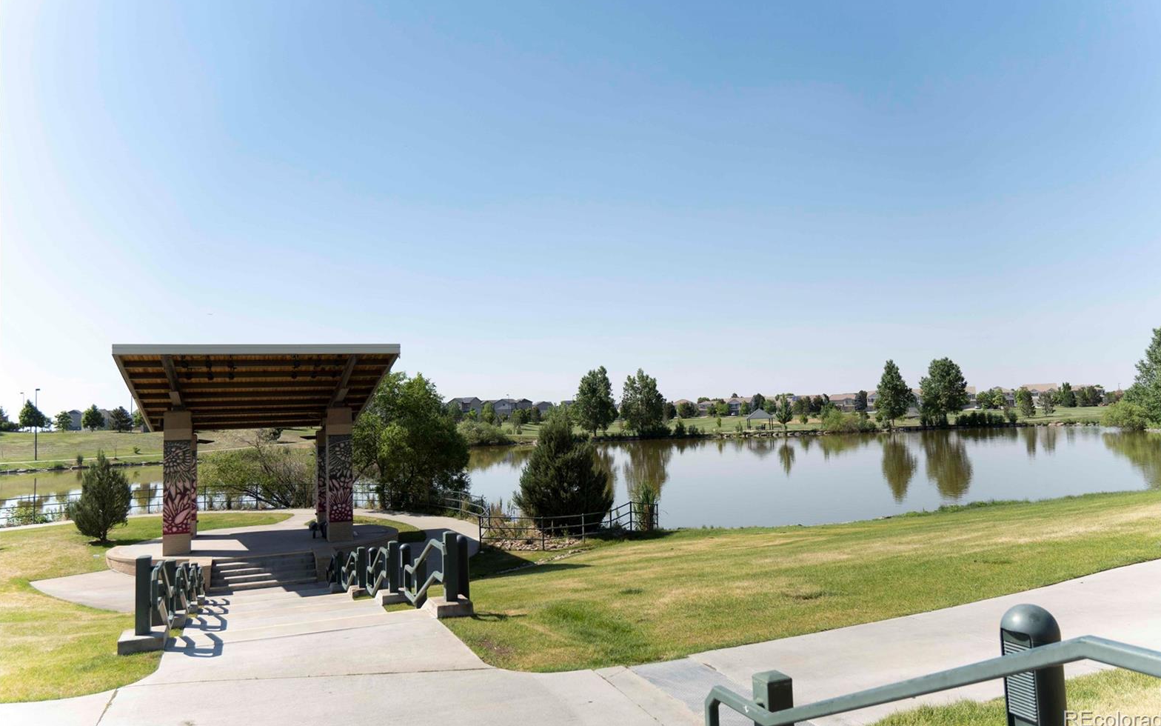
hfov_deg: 69.3
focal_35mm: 27
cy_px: 339
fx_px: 839
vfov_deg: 46.7
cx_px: 591
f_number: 2.8
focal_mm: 17
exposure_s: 1/4000
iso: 125
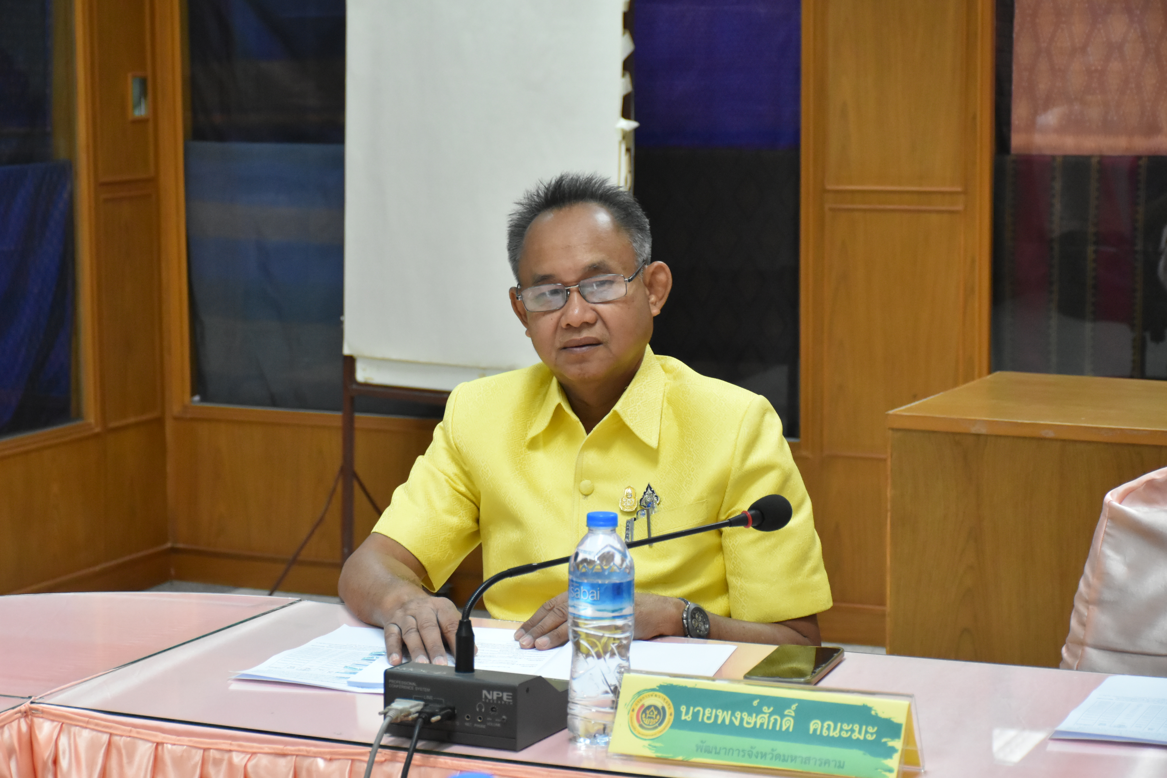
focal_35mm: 84
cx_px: 584
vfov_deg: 16.3
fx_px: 2723
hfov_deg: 24.2
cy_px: 389
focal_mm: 56
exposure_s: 1/125
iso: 3200
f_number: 4.8
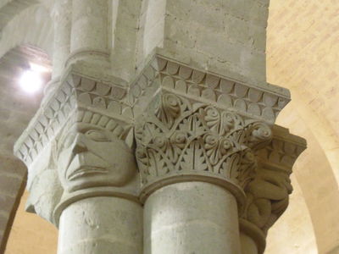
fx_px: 930
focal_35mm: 95
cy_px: 127
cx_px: 170
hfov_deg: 20.7
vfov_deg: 15.6
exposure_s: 1/8
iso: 400
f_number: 5.4
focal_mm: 15.81
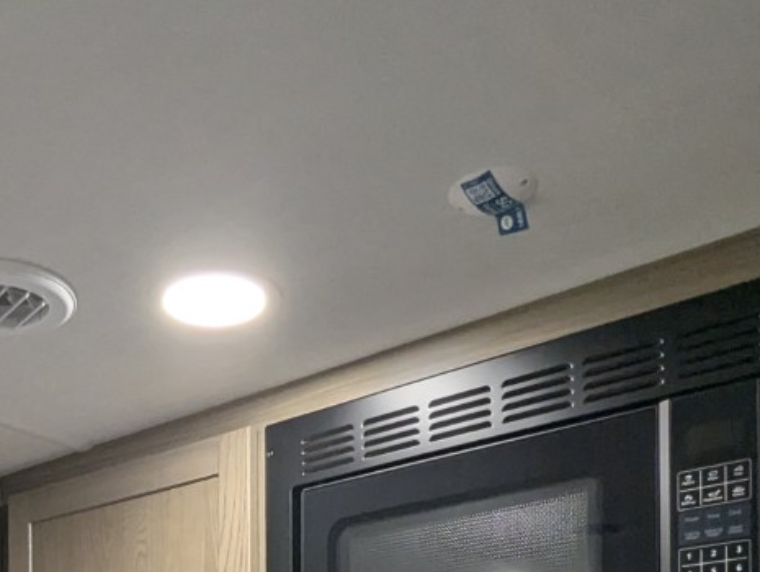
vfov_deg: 25.3
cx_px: 159
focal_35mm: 48
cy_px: 780
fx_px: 1055
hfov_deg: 38.2
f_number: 2.2
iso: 141
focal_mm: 2.35
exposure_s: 1/96
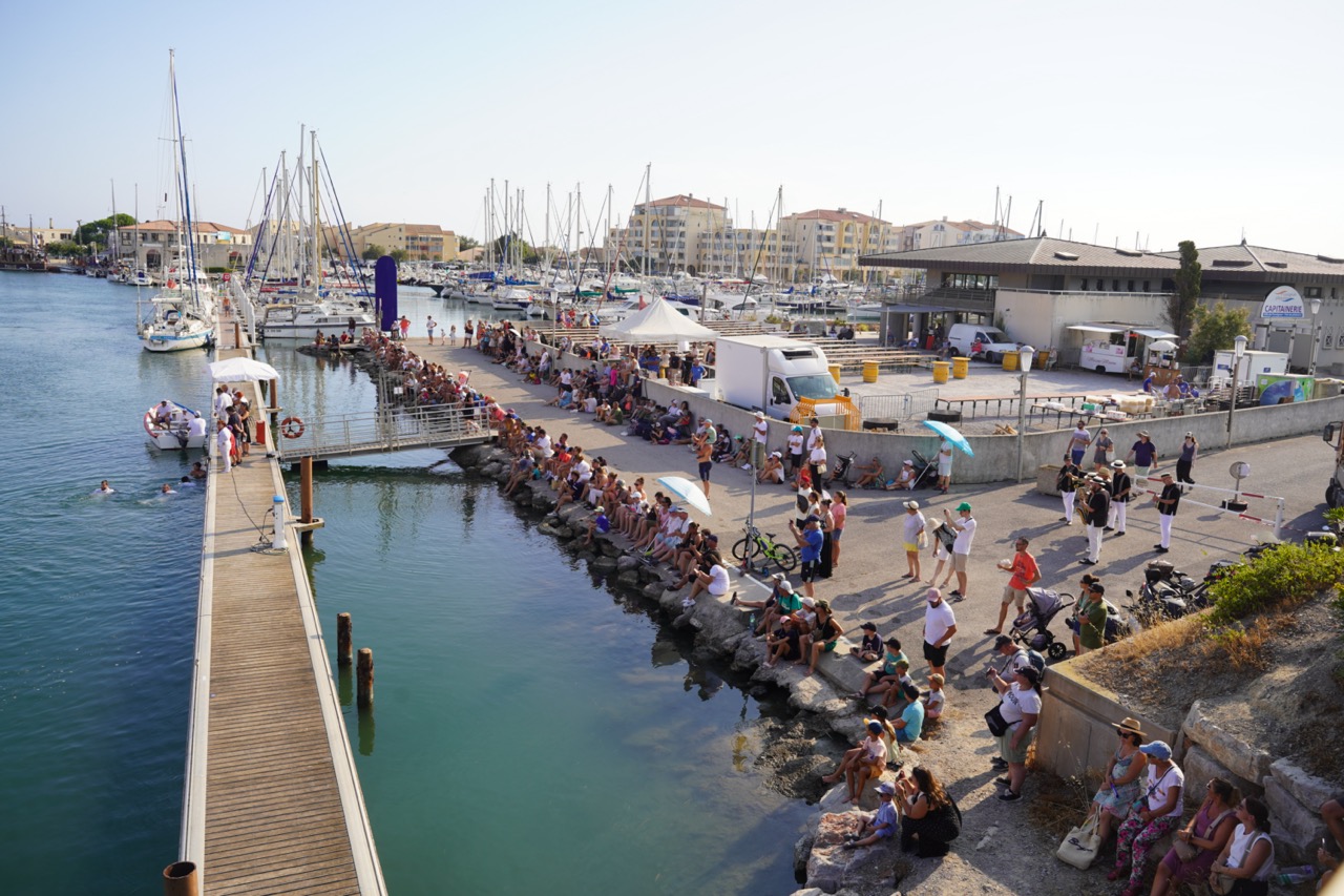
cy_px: 448
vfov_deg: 46.4
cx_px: 672
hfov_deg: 65.5
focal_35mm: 28
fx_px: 1045
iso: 100
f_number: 7.1
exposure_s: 1/200
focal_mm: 28
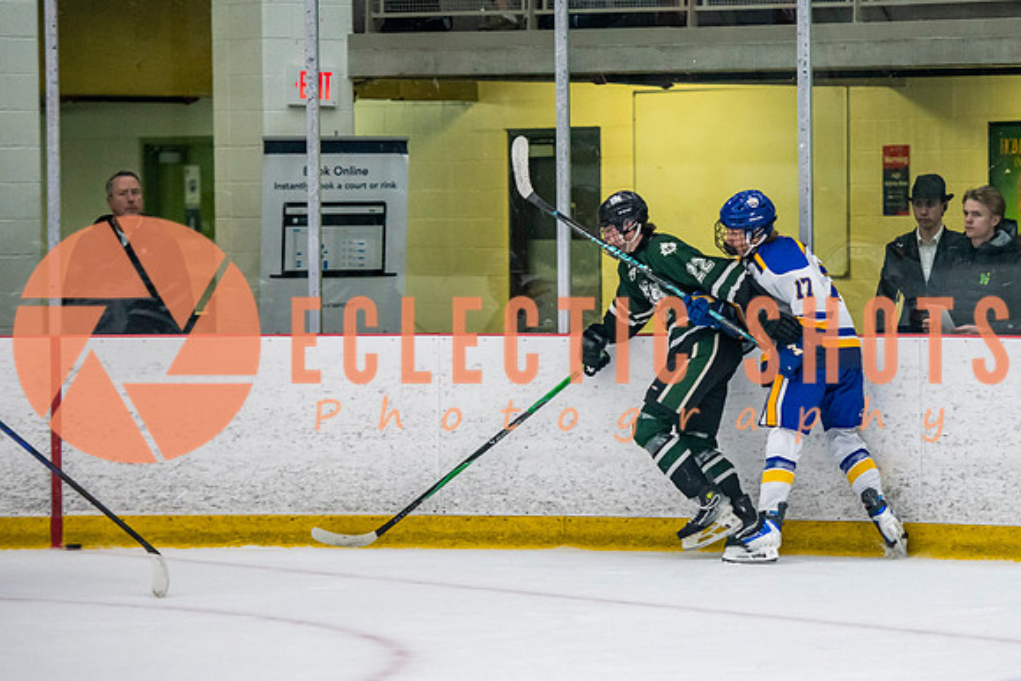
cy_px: 352
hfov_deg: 10.0
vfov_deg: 6.7
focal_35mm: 205
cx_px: 749
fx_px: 5827
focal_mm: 135
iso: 2000
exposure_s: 1/640
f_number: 3.2
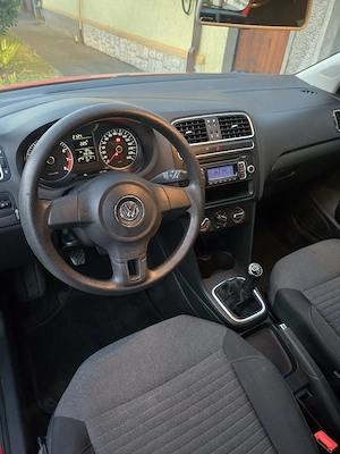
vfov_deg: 73.9
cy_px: 227
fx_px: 301
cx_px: 170
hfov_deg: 58.9
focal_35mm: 23
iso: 1250
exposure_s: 1/33.4
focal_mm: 6.3
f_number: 1.7
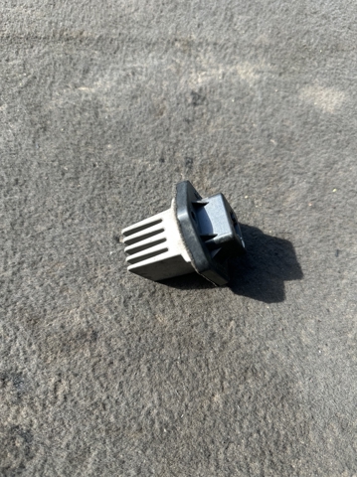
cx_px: 178
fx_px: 331
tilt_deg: -69.0
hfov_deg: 56.7
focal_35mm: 24
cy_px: 238
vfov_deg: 71.7
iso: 80
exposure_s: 1/330
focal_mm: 6.86
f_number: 1.78
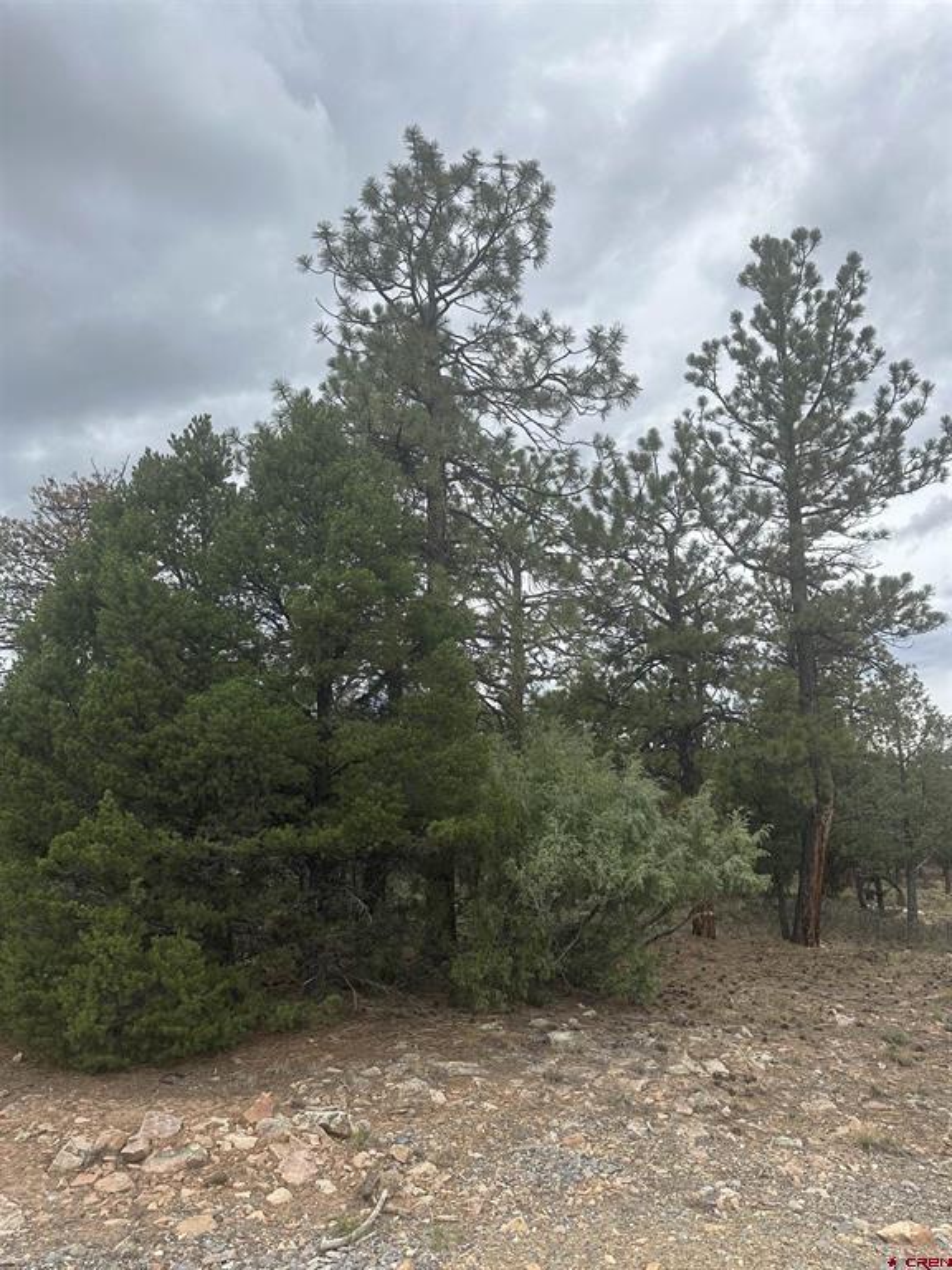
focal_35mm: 24
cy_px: 635
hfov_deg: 56.8
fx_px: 880
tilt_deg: +12.4
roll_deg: +1.3
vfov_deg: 71.6
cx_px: 476
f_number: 1.78
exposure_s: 1/3058
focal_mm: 6.86
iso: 80
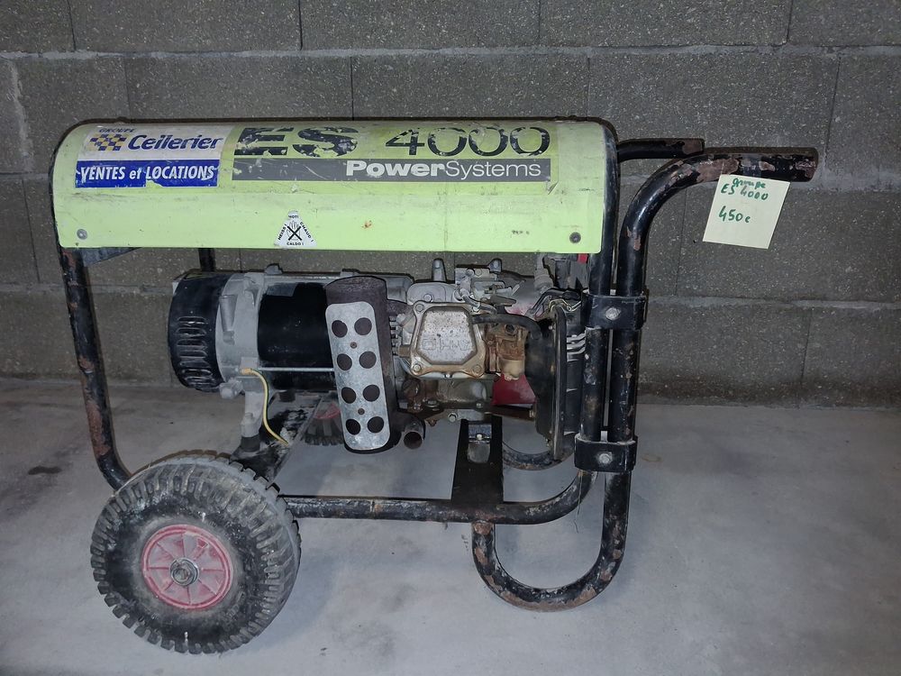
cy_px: 338
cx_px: 450
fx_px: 703
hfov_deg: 65.3
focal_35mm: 27
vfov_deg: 51.4
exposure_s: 1/50
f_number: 1.8
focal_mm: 4
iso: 400
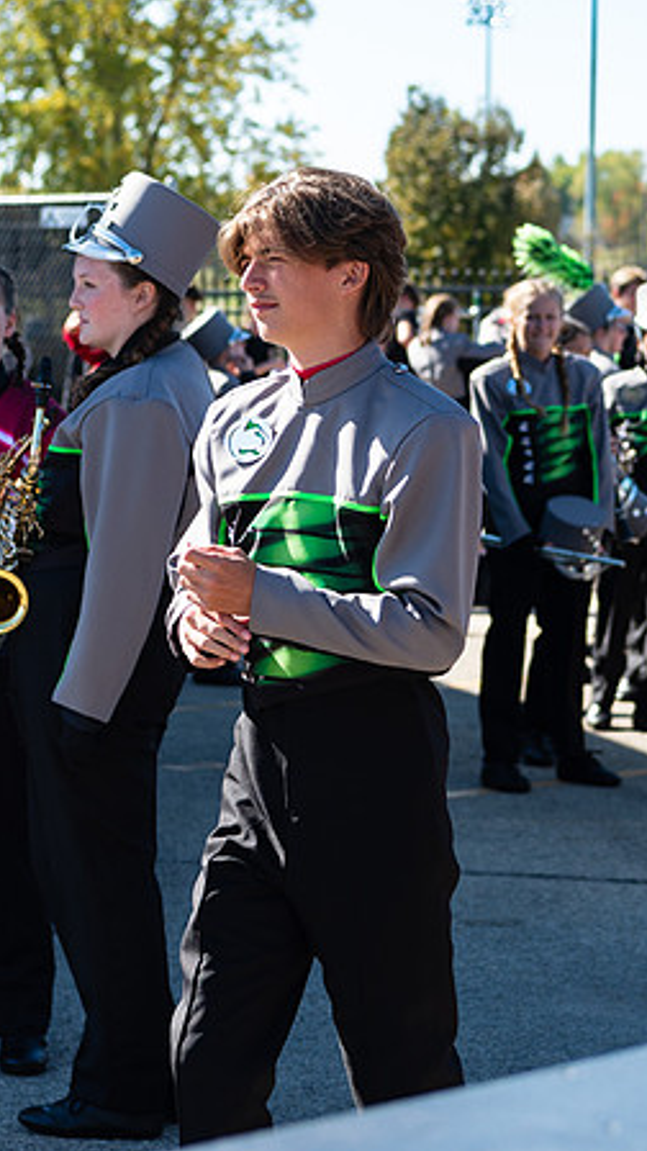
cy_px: 449
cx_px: 353
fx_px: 4148
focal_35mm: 136
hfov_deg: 8.9
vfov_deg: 15.8
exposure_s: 1/1000
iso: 320
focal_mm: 70
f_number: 4.5
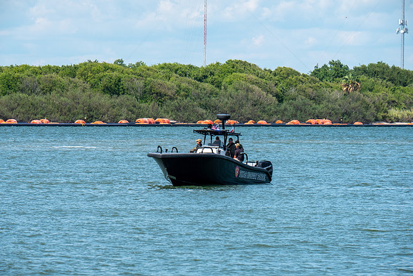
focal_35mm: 300
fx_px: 3442
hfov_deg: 6.9
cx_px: 206
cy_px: 138
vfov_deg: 4.6
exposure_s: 1/280
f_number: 9
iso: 200
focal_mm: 200
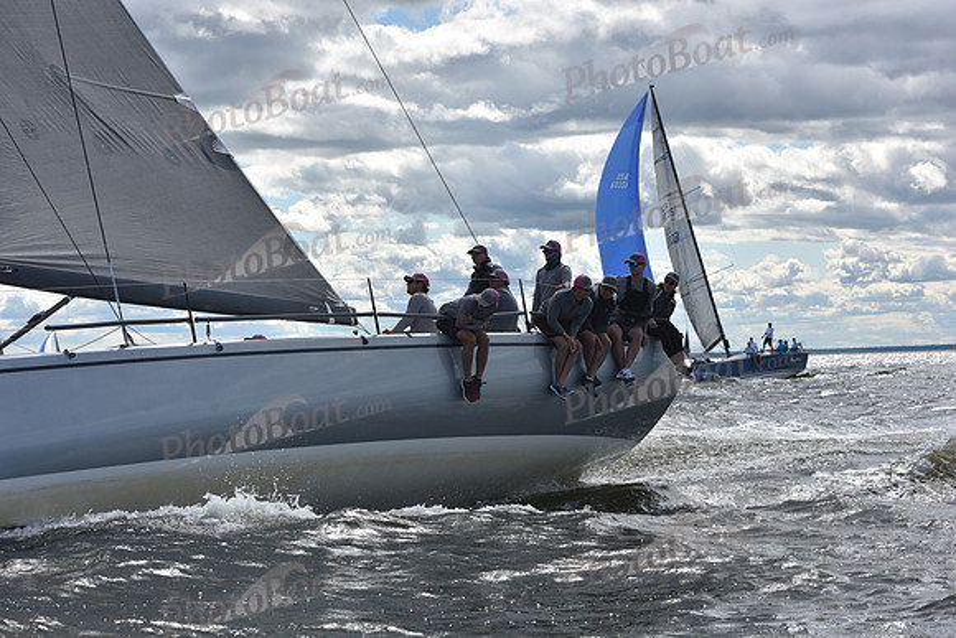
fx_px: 2072
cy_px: 319
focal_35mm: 78
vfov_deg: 17.5
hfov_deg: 26.0
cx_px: 478
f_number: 8
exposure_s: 1/1000
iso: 250
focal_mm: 78
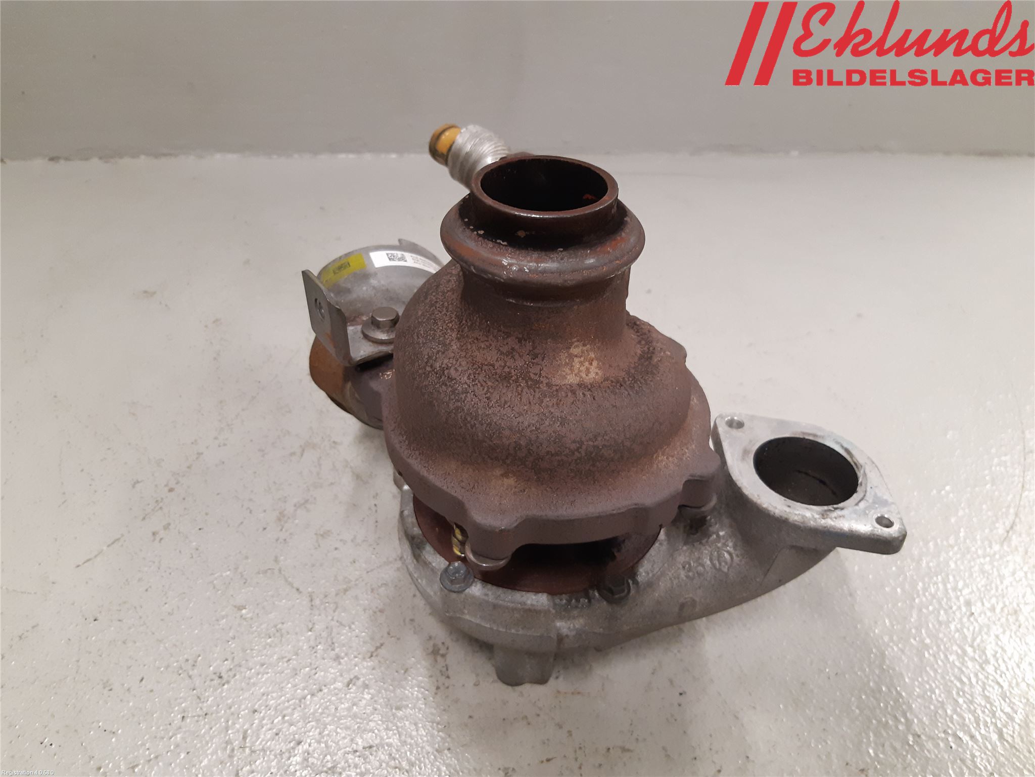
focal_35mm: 26
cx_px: 518
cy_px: 388
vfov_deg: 53.1
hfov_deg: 67.3
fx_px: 777
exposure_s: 1/50
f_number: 1.7
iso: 200
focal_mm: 3.93
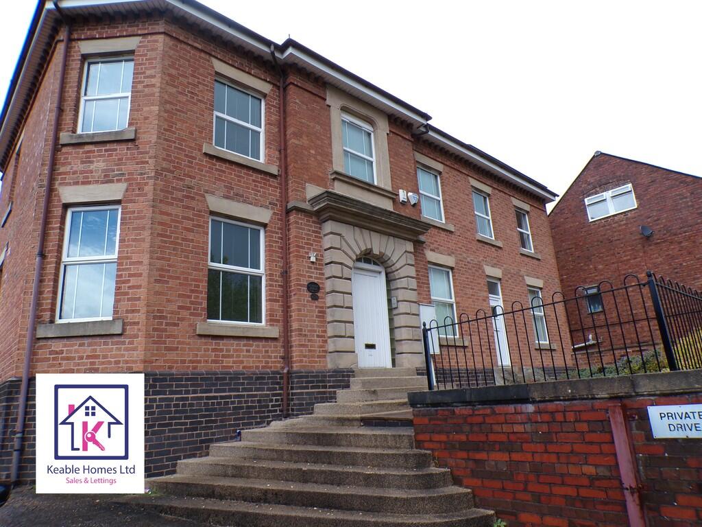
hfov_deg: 71.6
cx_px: 351
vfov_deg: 56.8
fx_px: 487
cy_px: 264
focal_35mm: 24
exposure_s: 1/280
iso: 100
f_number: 4.4
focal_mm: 4.3
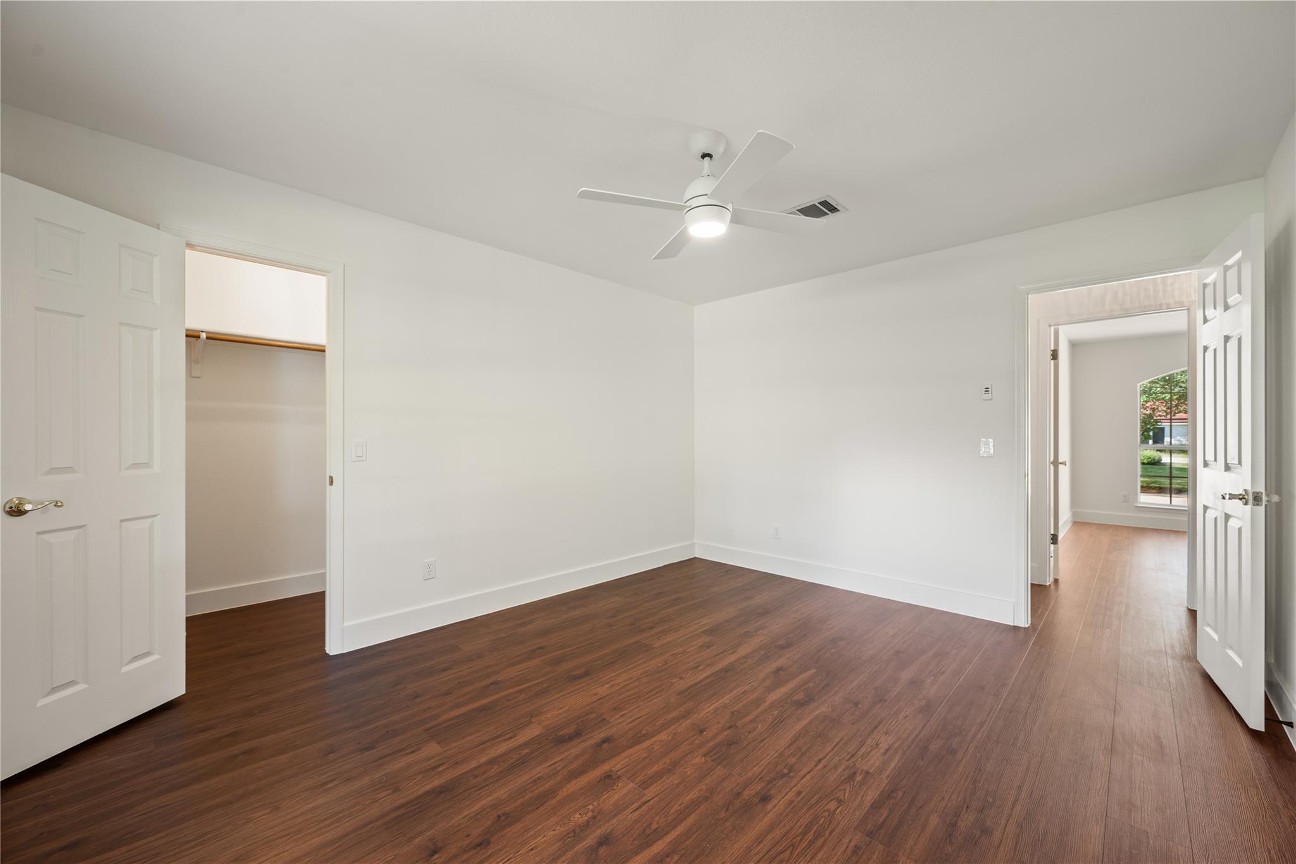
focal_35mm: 14
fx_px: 504
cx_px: 648
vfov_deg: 81.2
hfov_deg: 104.3
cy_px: 432
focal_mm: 14
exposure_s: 1.6
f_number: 8
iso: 100
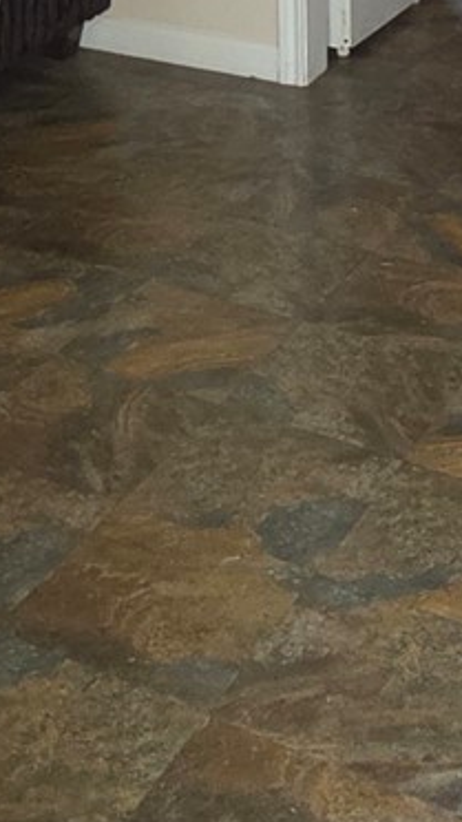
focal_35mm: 78
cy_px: -407
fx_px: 1700
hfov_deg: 15.4
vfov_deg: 22.4
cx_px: 115
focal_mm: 2.2
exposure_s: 1/120
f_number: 1.9
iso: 160
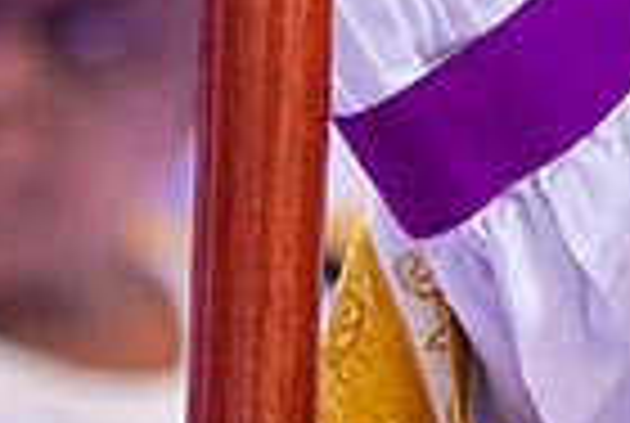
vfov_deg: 1.3
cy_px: -1001
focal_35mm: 1028
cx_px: 738
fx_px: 18028
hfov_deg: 2.0
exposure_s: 1/1250
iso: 800
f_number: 2.8
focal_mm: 141
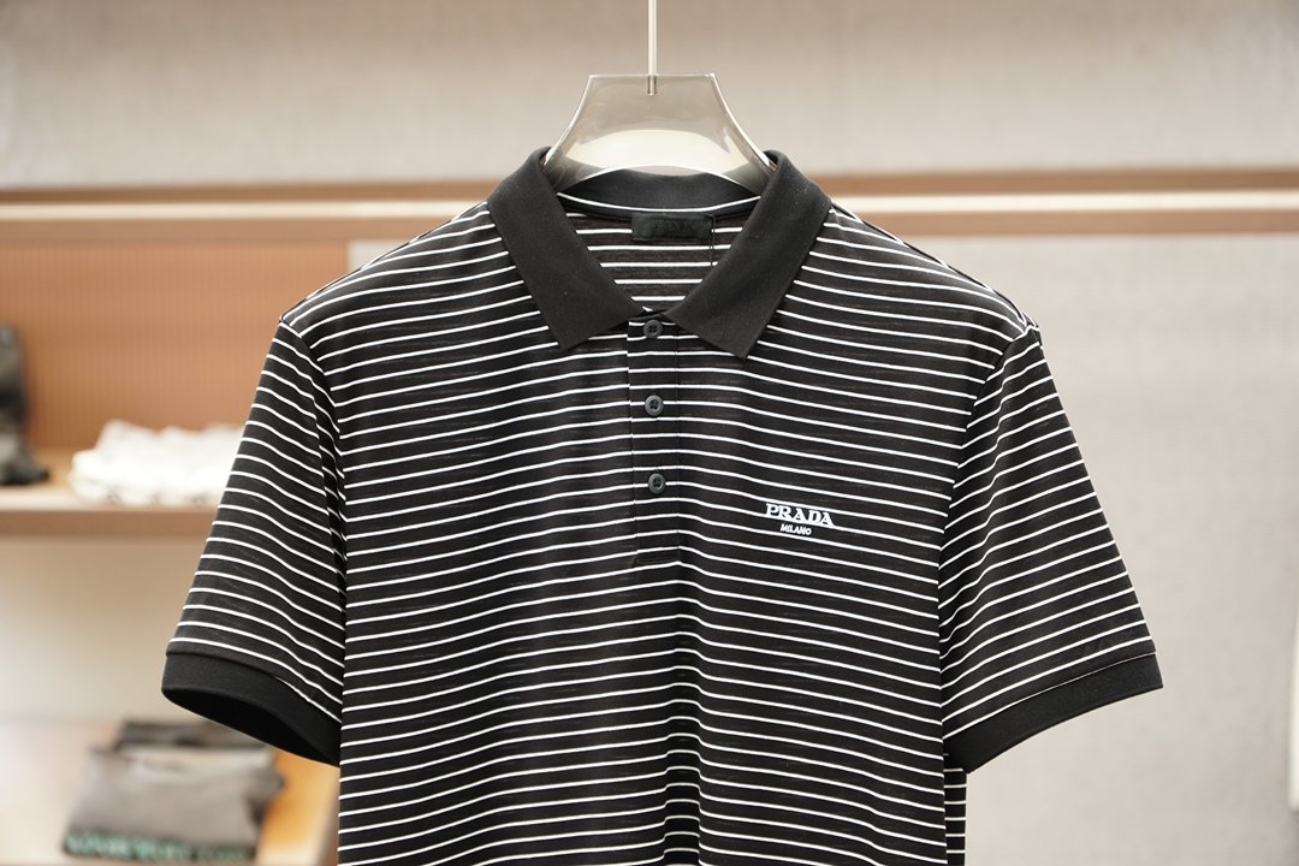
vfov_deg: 16.6
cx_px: 650
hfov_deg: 24.6
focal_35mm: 82
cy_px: 433
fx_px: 2977
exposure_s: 1/125
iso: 320
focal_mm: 55
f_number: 3.5
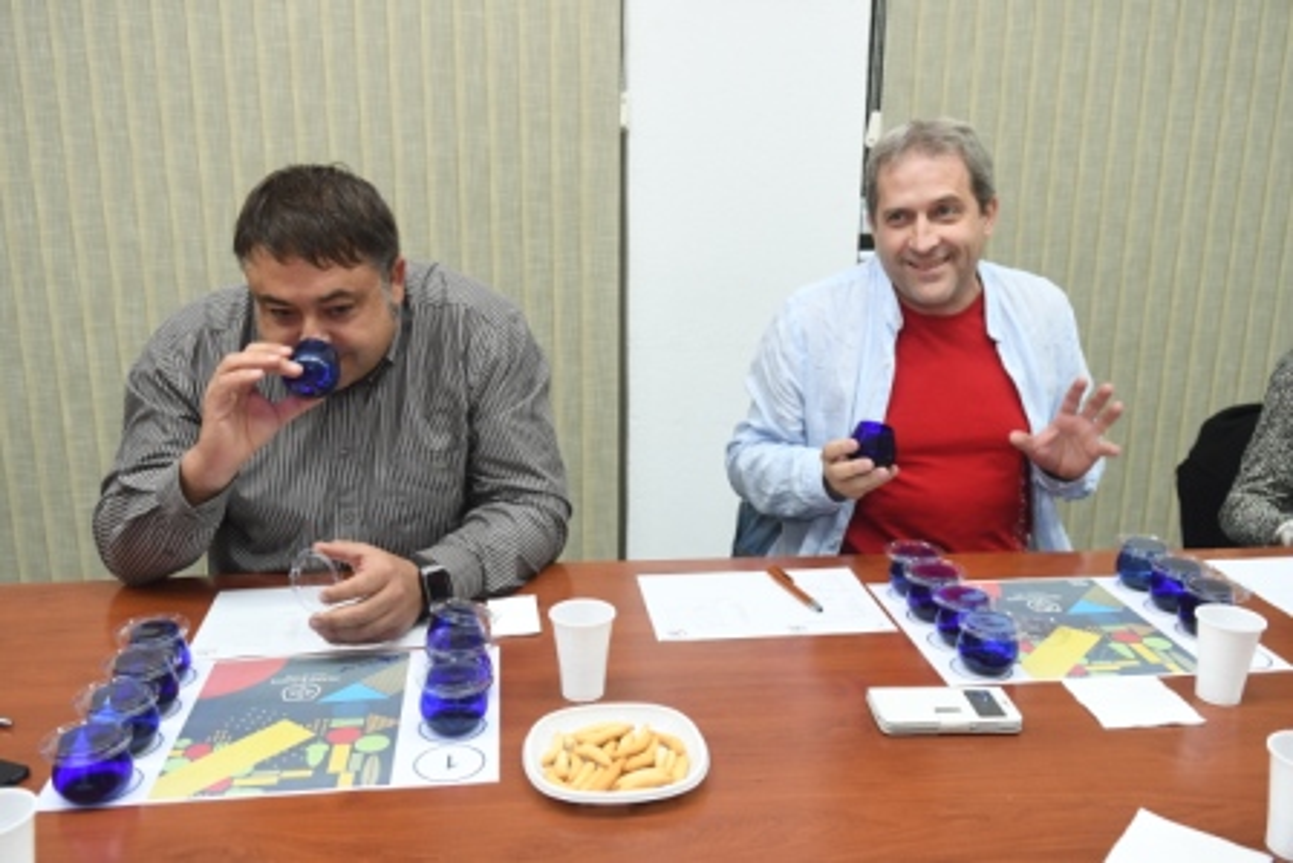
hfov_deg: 57.2
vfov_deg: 40.0
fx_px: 1186
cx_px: 646
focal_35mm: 33
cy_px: 432
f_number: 4
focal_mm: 22
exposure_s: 1/60
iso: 800
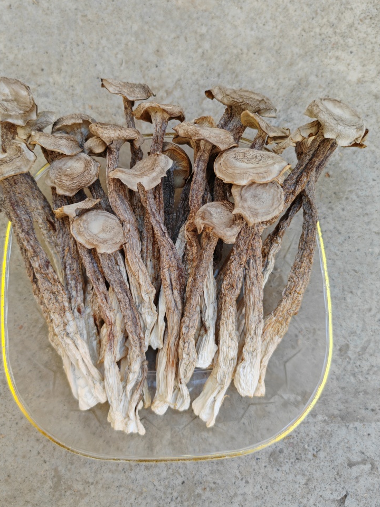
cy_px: 241
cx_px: 172
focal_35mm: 30
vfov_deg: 59.9
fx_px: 439
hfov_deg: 46.7
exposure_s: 1/100
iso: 100
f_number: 1.9
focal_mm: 6.12
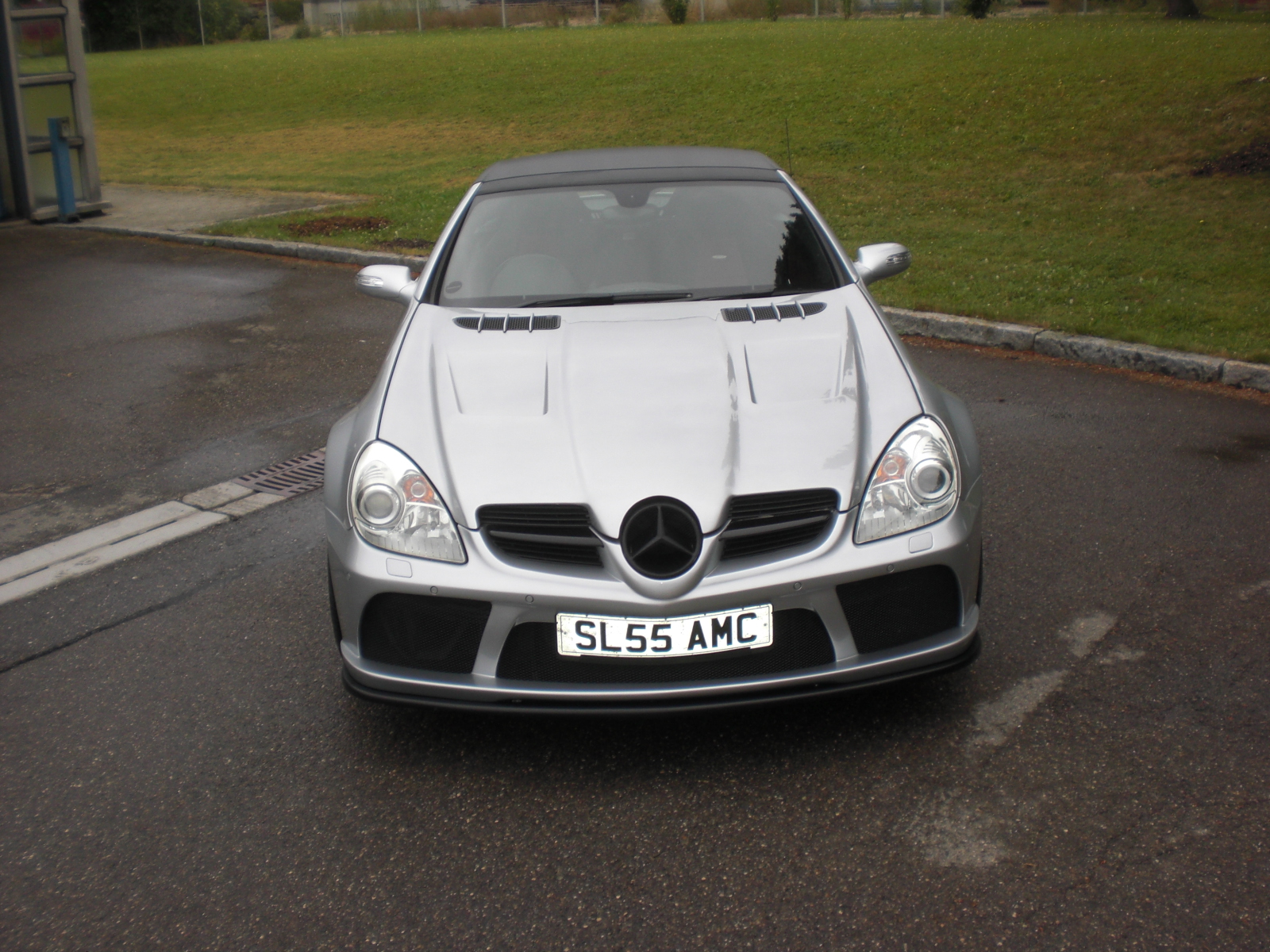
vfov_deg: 37.7
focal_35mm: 38
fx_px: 1394
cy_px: 476
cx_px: 635
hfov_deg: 49.0
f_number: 3.1
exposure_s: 1/200
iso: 64
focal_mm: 6.3
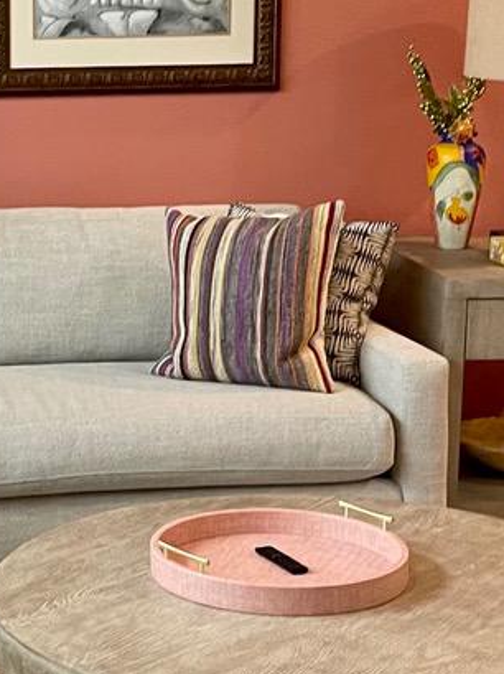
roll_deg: +0.9
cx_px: 5
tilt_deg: -11.1
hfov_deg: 15.4
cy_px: 287
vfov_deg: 20.9
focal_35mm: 94
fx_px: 1828
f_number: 1.6
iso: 250
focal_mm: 5.1
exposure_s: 1/60
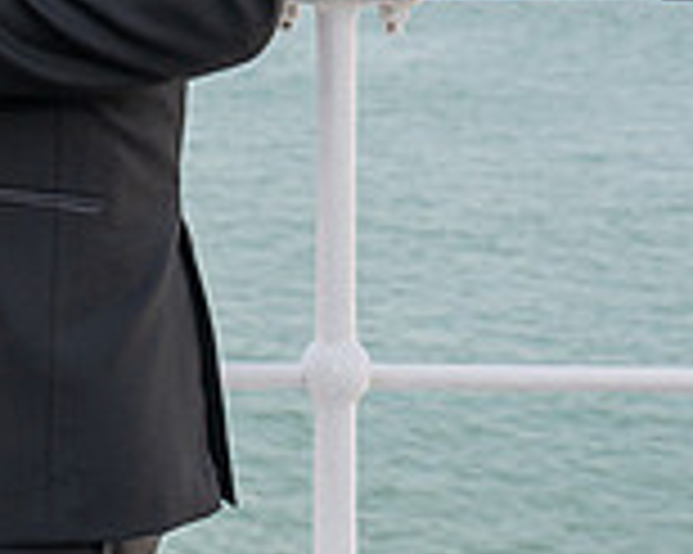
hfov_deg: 8.7
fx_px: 4345
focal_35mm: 212
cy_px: -263
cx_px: -590
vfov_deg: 7.2
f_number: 9
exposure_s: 1/200
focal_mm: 60
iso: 200
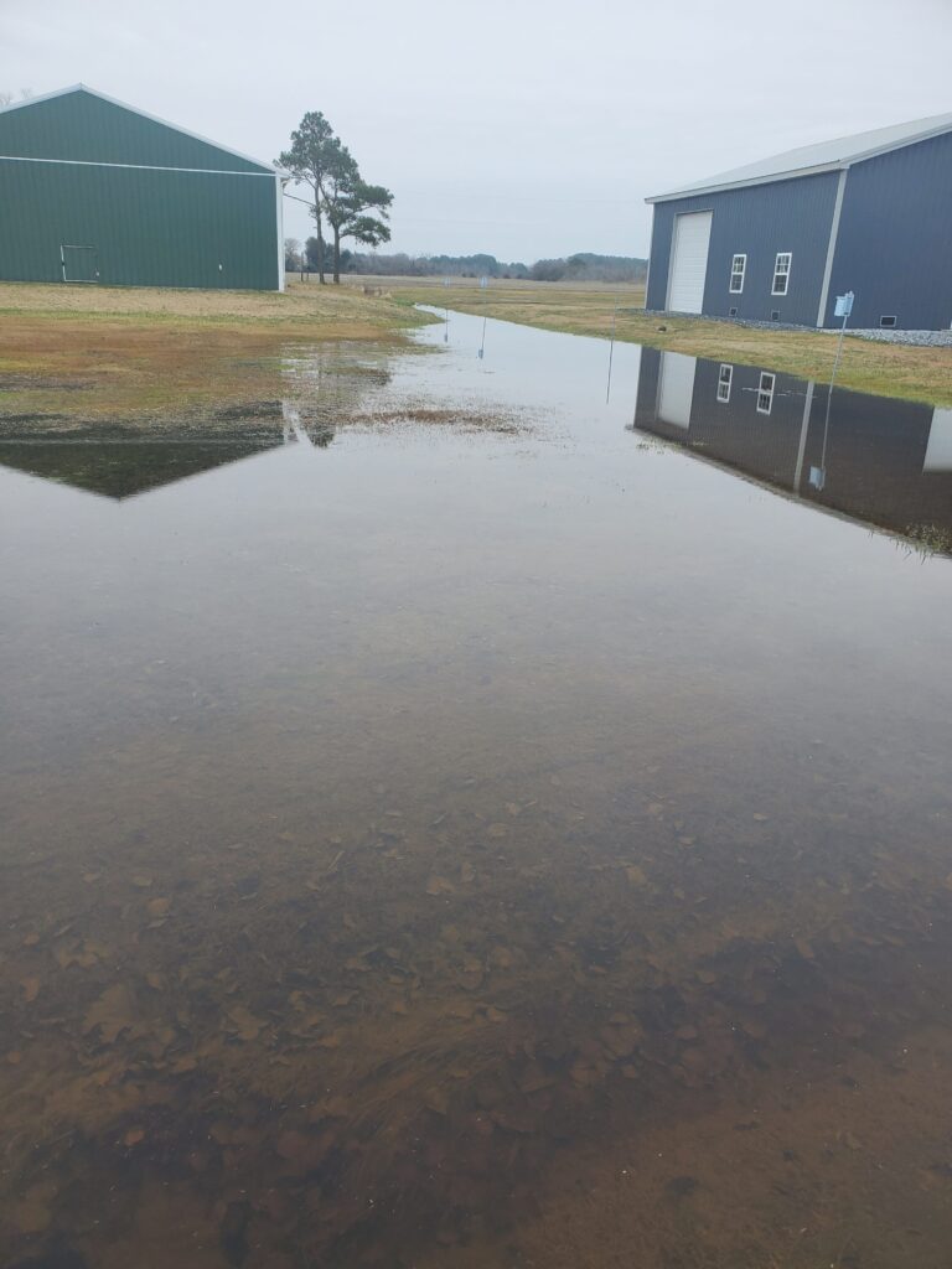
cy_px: 634
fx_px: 953
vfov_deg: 67.3
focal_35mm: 26
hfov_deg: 53.1
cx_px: 476
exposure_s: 1/213
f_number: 2.4
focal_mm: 4.3
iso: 50
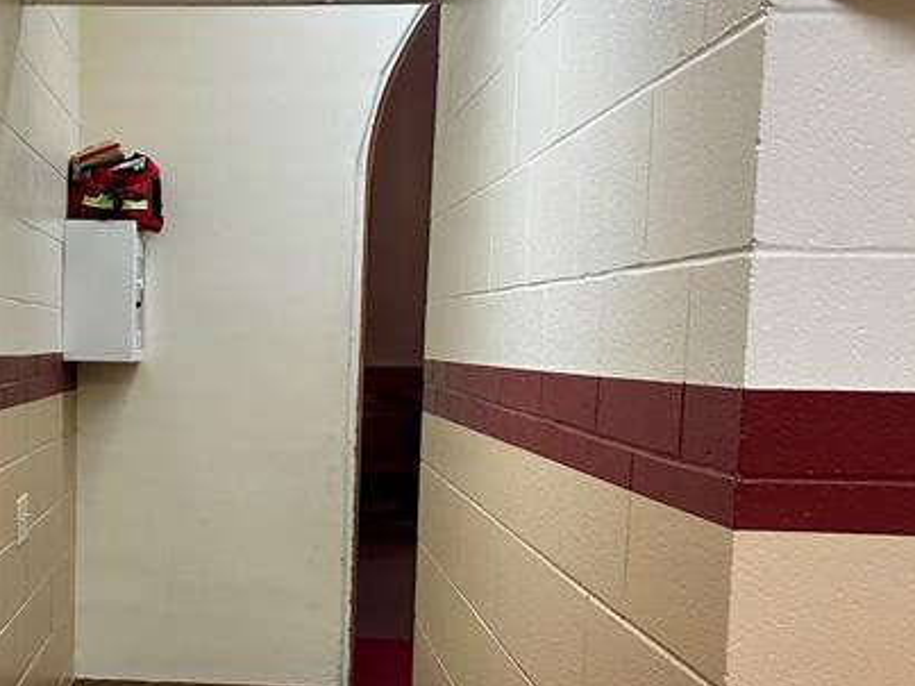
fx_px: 1612
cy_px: 545
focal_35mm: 61
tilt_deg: -7.2
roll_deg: -0.7
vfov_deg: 23.7
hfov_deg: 30.4
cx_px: 104
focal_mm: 6.86
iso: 200
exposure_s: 1/120
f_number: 1.78
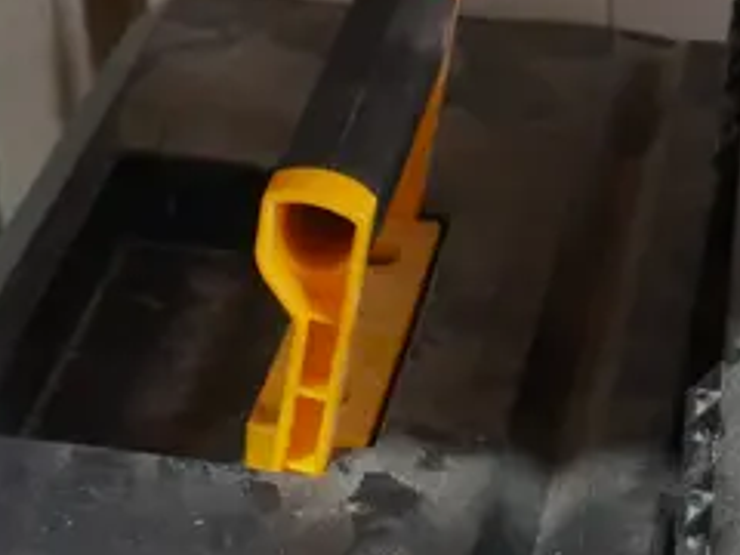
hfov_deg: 13.4
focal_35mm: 145
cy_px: 1115
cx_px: 758
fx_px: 3100
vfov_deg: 9.5
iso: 400
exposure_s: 1/60
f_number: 4
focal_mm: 17
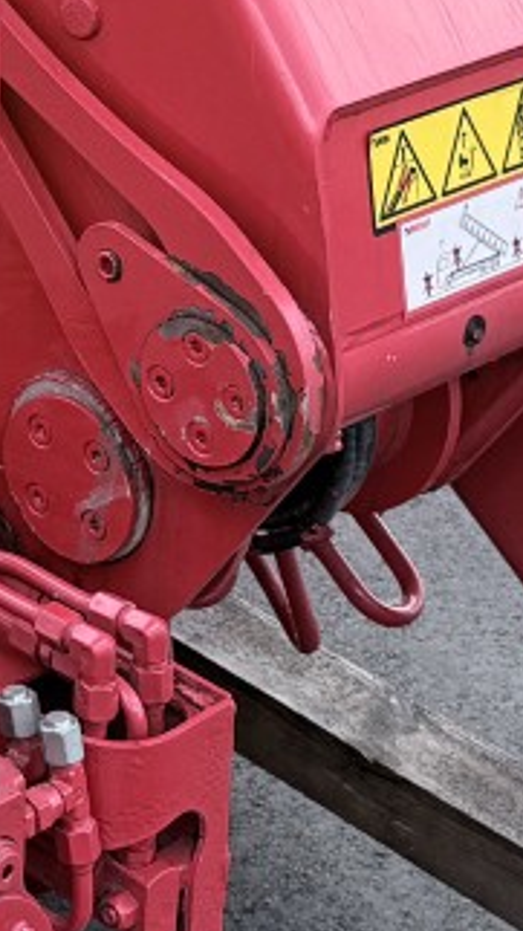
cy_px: -98
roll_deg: -3.2
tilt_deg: -19.7
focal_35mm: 117
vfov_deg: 17.7
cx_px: -327
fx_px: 2886
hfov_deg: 9.9
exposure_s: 1/1139
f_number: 1.78
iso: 80
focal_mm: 6.76
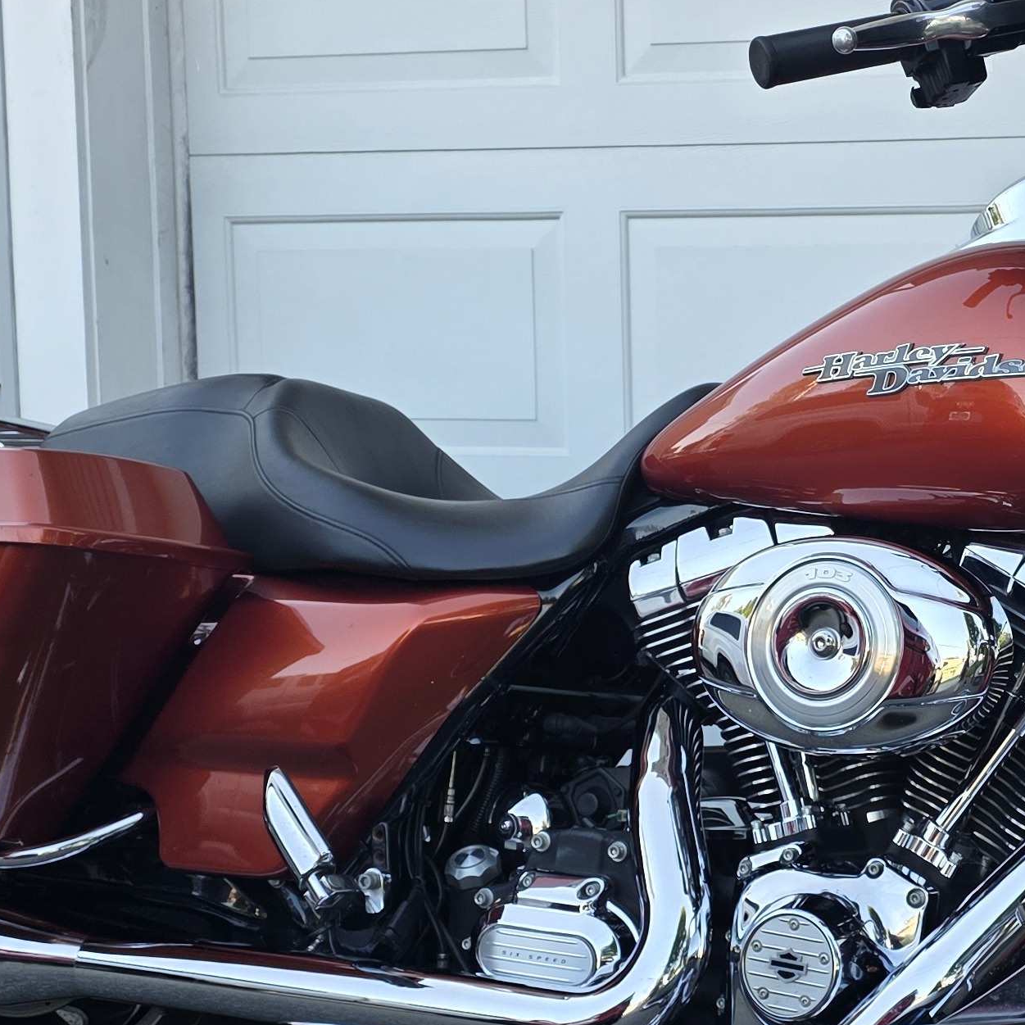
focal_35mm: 65
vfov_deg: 26.4
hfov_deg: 25.7
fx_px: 2178
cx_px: 909
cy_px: 674
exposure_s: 1/180
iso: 32
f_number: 1.7
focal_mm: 6.3
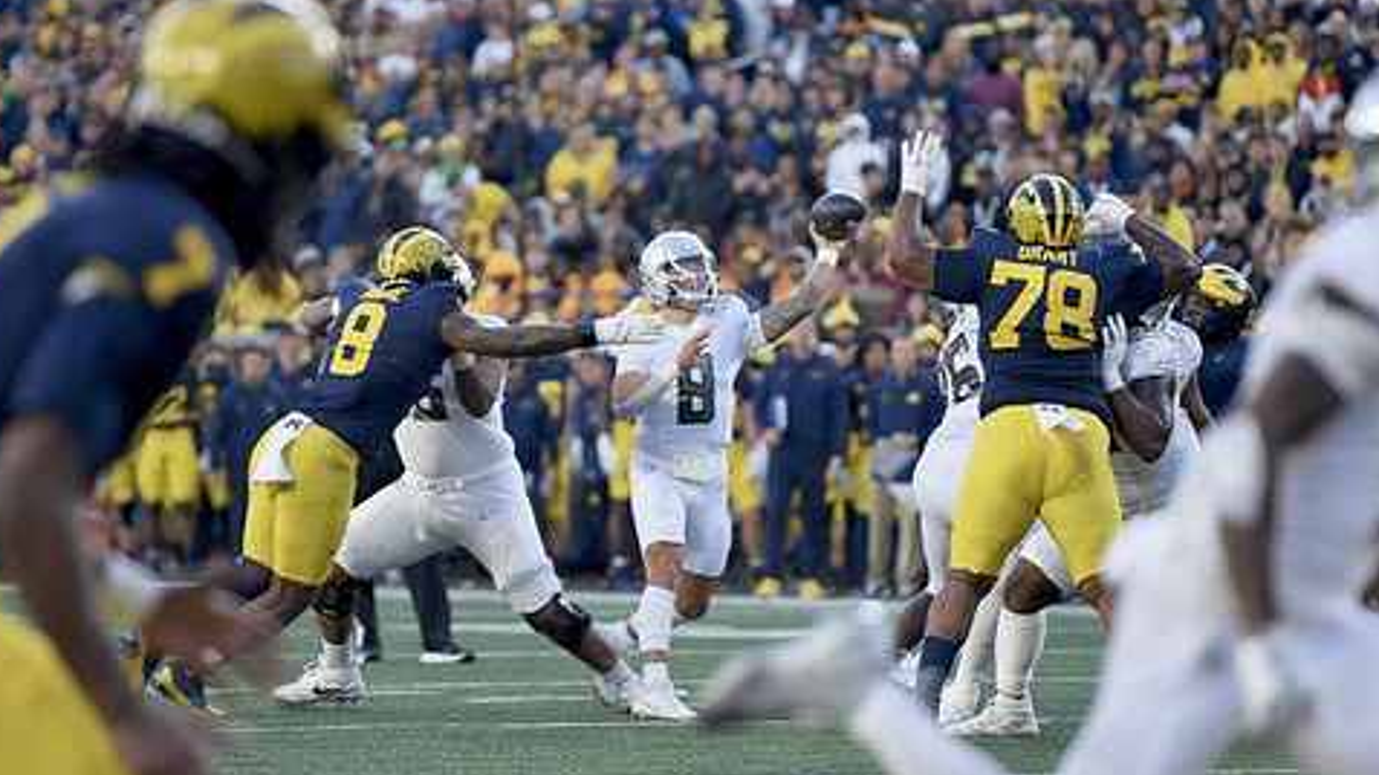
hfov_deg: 8.5
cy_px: 341
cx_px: 703
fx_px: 9322
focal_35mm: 255
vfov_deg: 4.8
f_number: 2.8
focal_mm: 200
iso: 800
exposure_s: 1/1000
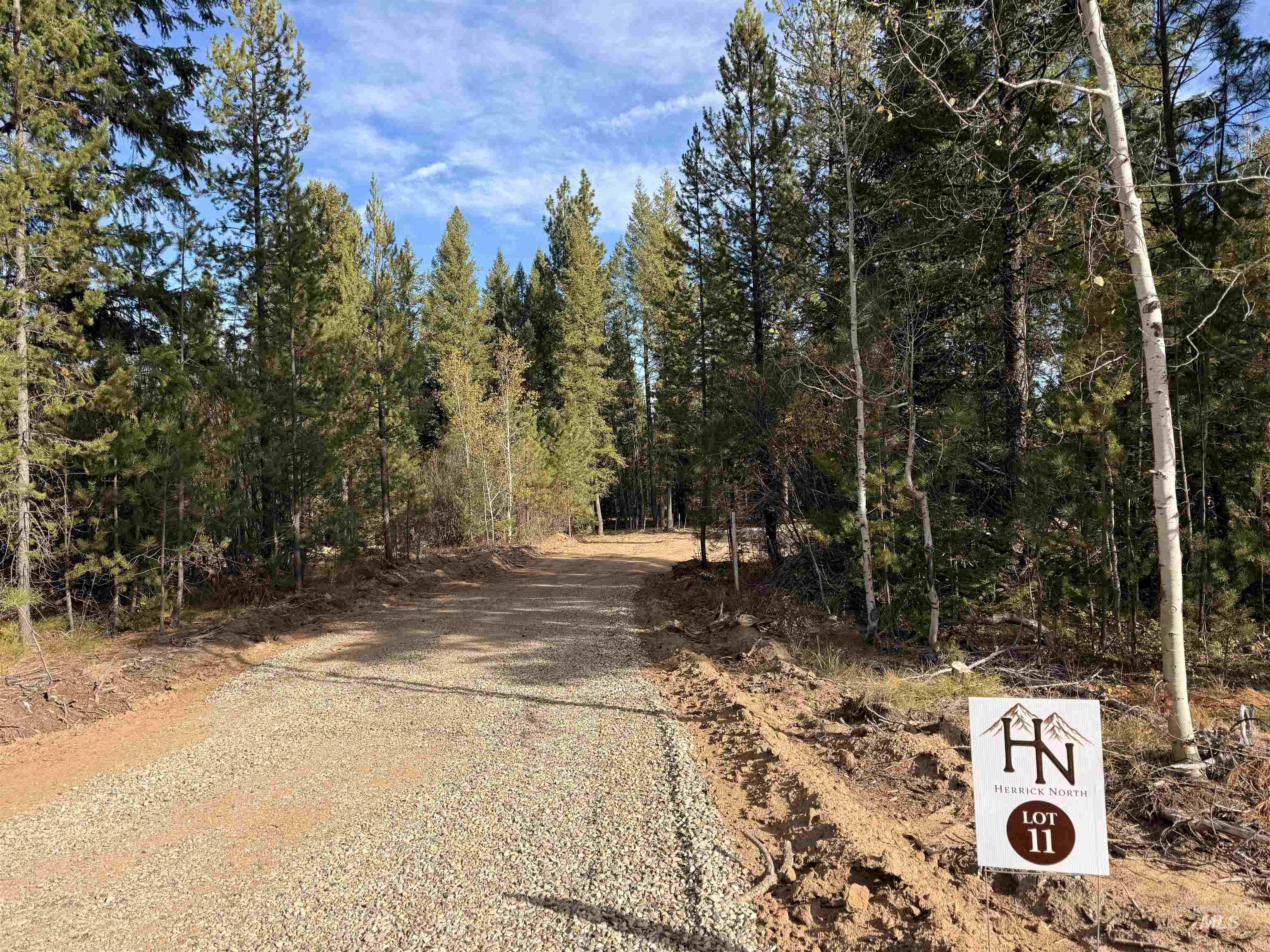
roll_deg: +0.6
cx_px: 635
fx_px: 881
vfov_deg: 56.8
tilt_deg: -1.0
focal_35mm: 24
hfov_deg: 71.6
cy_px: 476
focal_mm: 6.76
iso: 80
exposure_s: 1/2299
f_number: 1.78
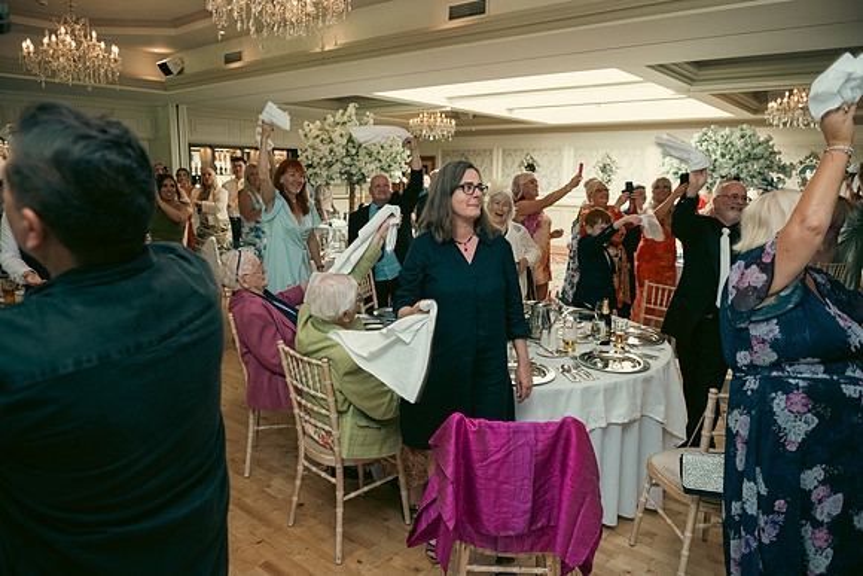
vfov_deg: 53.2
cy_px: 288
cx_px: 432
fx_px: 575
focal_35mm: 24
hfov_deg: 73.7
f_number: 3.5
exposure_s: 1/160
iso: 800
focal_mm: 24
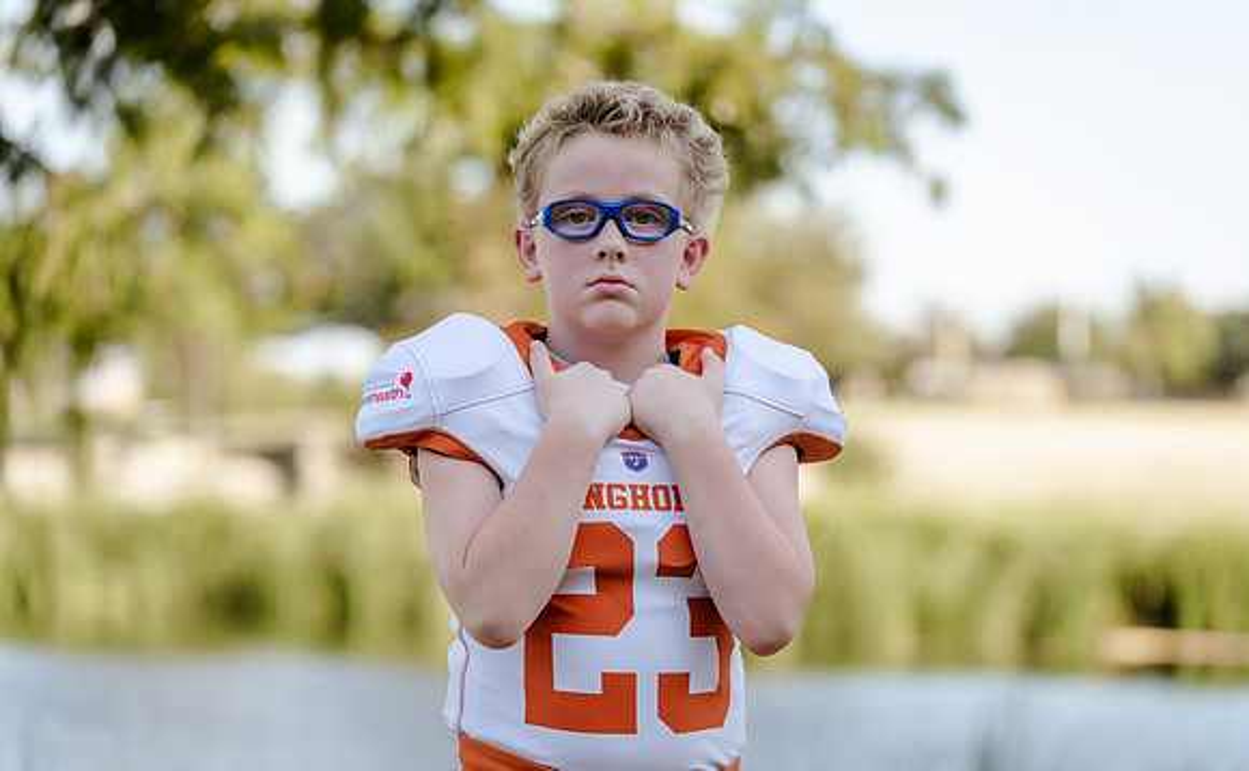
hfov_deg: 17.5
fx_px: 4058
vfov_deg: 10.9
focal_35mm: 120
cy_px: 420
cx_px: 630
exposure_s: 1/320
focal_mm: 116
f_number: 3.2
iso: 125
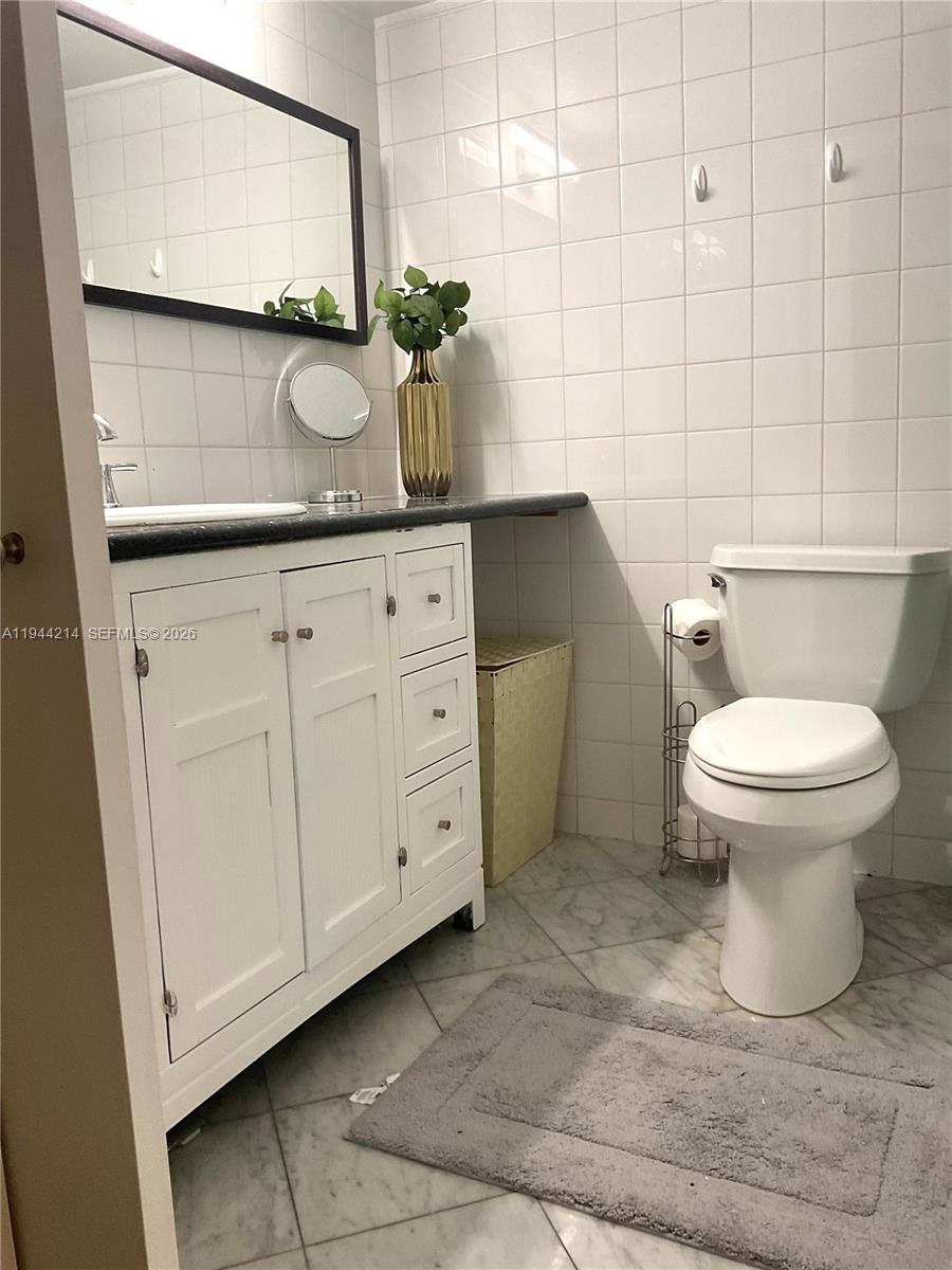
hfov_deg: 48.2
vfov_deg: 61.7
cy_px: 635
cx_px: 476
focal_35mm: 29
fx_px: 1063
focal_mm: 3
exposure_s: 1/60
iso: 100
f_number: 1.8
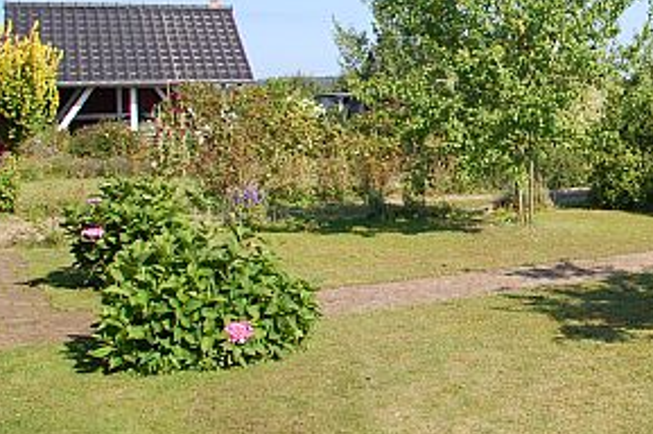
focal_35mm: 56
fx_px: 1015
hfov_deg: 32.7
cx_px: 655
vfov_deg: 23.8
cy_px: 98
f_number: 8
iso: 200
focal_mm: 18
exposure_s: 1/250
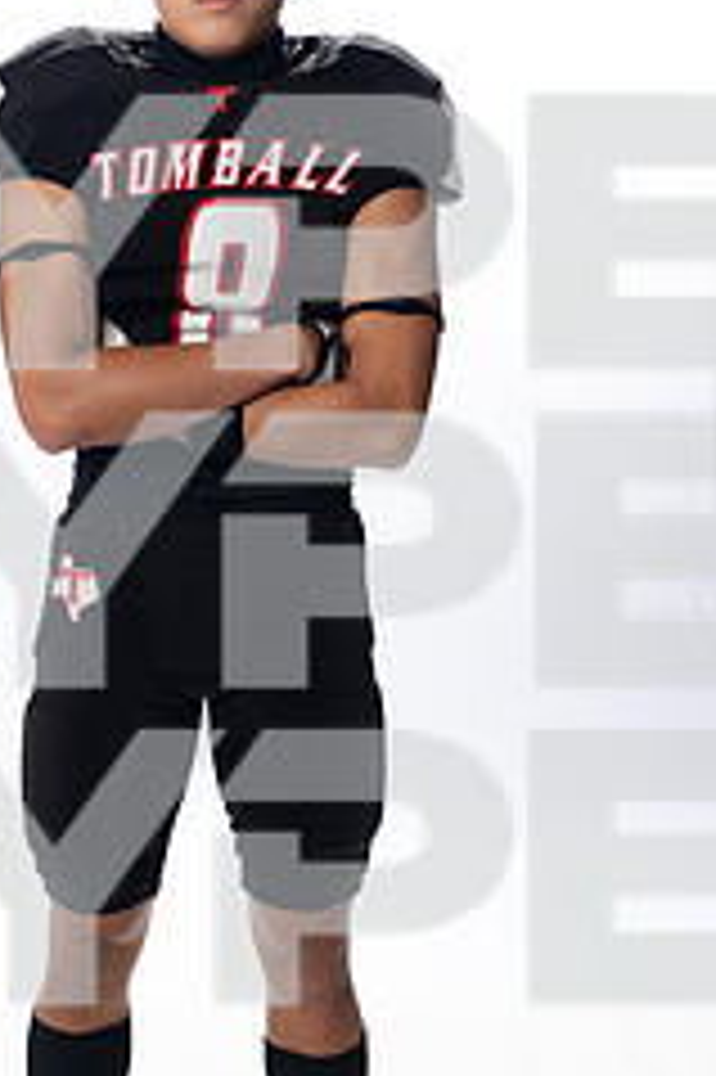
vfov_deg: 25.7
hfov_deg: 17.1
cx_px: 171
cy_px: 554
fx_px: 2360
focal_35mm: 79
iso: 400
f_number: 4
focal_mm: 42
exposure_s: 1/250
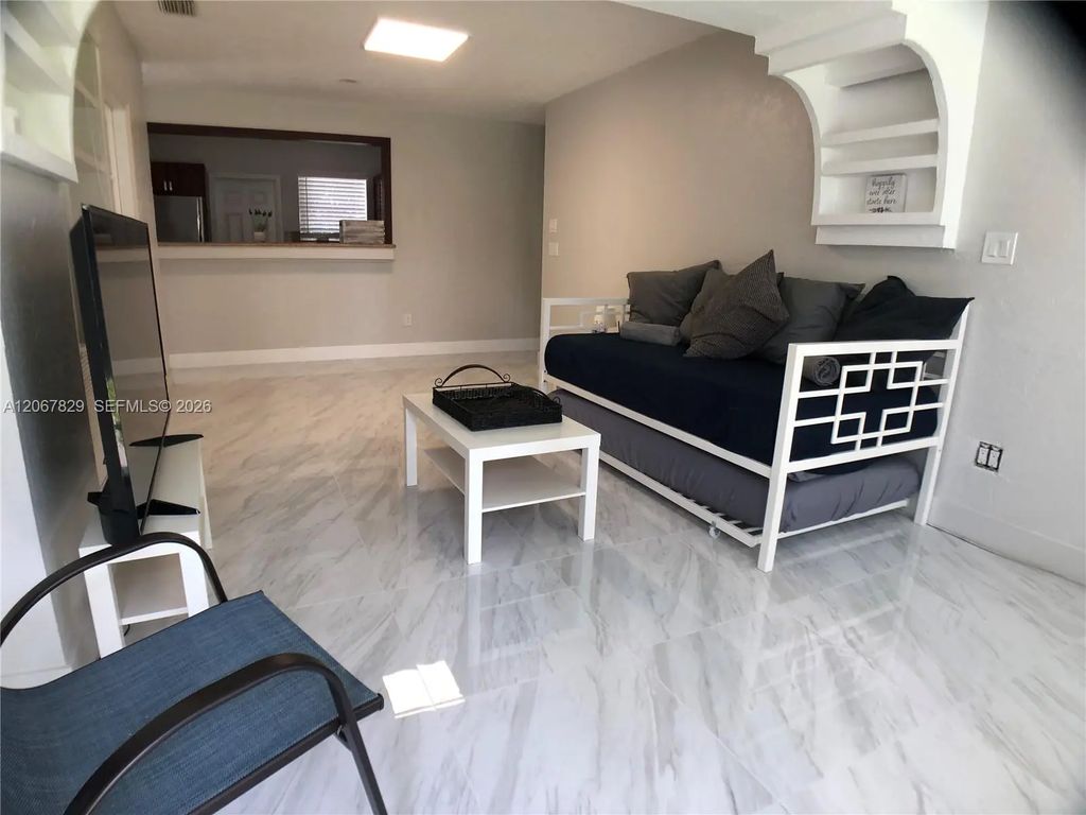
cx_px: 543
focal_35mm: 28
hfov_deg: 63.4
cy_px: 408
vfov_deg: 49.7
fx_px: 878
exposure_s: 1/40
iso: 25
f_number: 1.8
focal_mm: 4
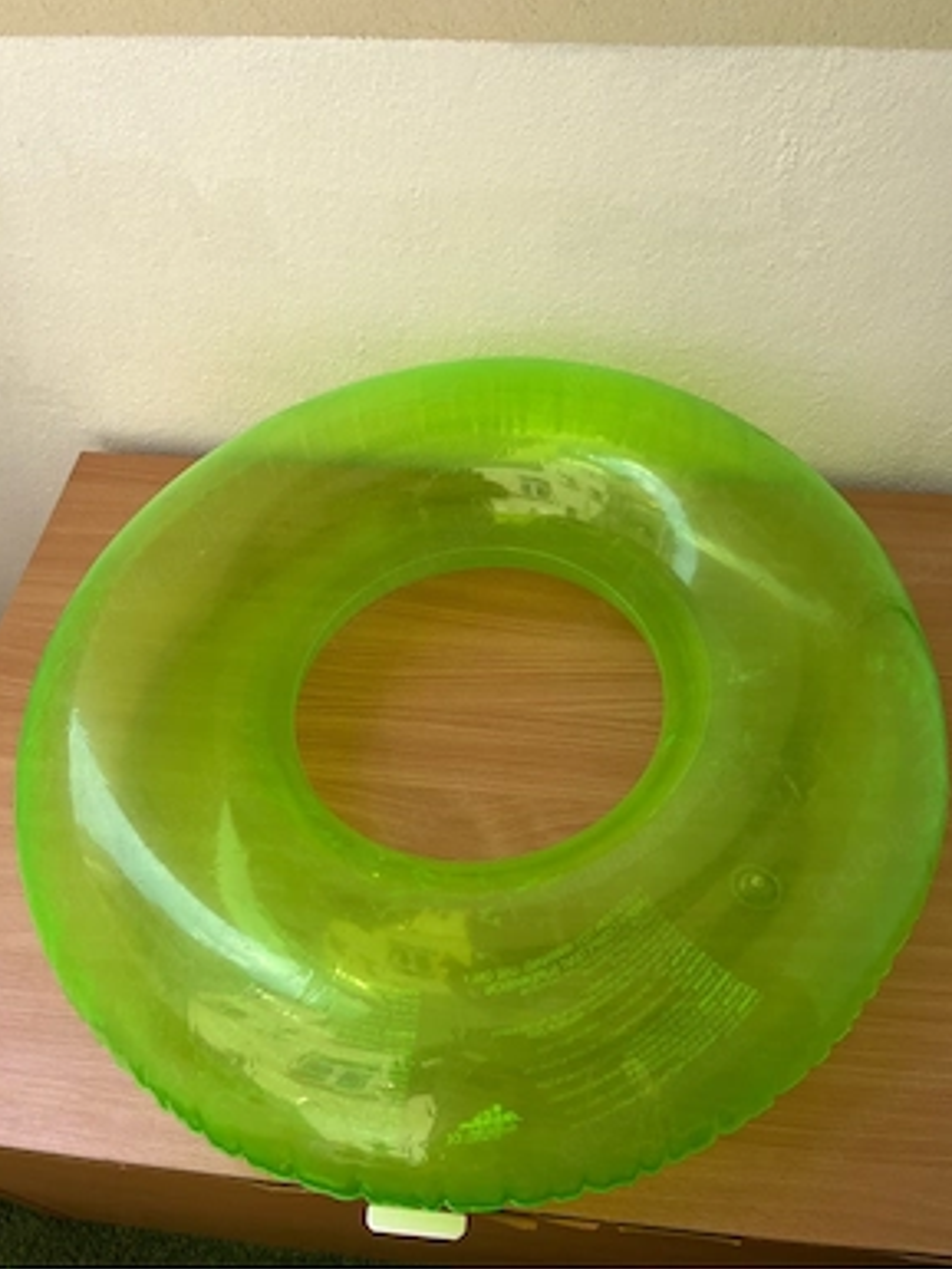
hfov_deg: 51.4
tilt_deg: -52.7
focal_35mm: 27
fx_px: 990
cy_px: 613
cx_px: 471
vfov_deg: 65.3
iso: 50
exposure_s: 1/1175
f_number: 1.6
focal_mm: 5.1
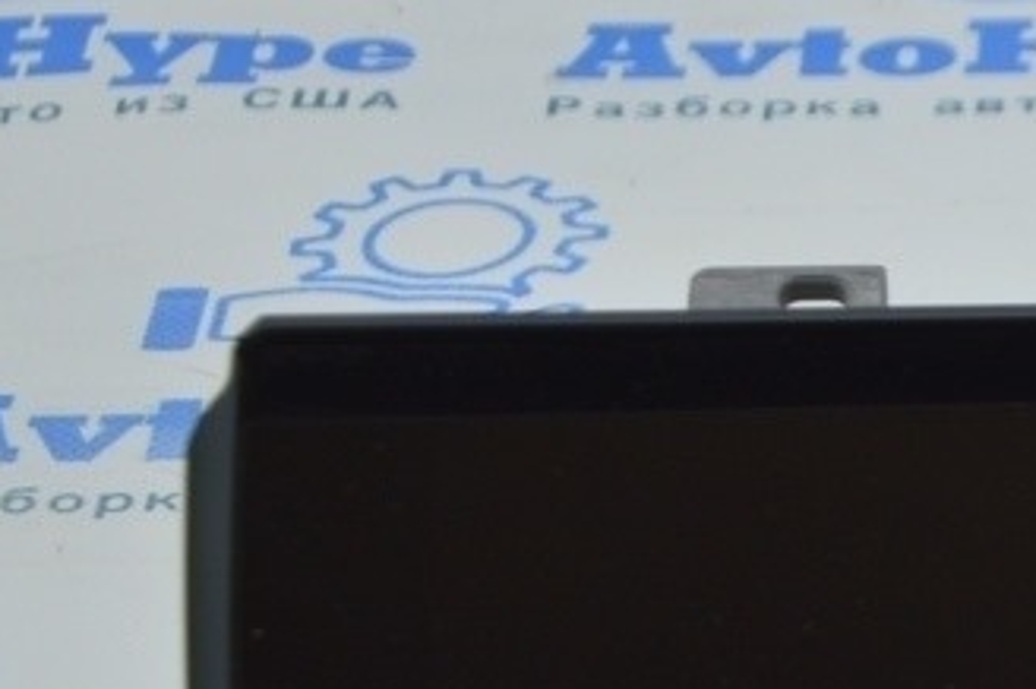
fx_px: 7405
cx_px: 1510
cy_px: 871
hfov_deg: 7.9
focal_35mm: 258
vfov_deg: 5.3
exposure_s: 1/40
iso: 400
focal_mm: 55
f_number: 5.6
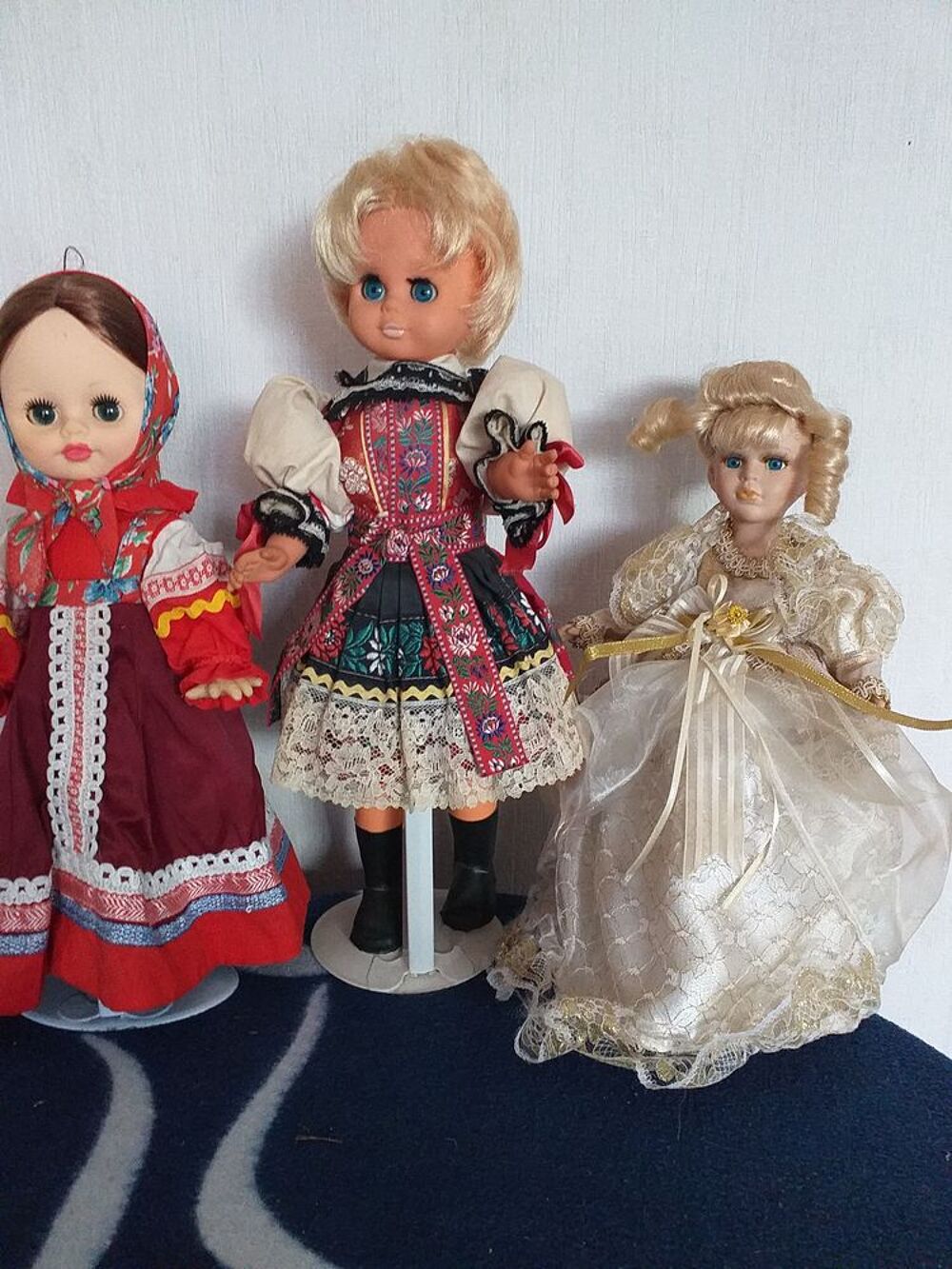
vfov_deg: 67.3
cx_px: 476
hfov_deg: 53.1
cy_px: 634
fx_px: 953
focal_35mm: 26
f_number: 1.9
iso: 320
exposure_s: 1/25
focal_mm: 3.6
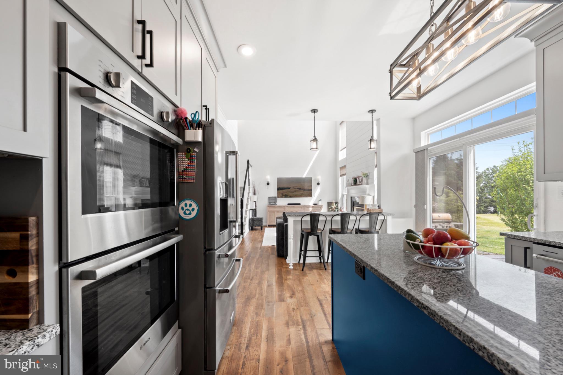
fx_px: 219
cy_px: 188
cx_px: 282
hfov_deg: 104.3
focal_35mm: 14
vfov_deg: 81.2
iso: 250
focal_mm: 14
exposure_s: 1/5
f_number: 10
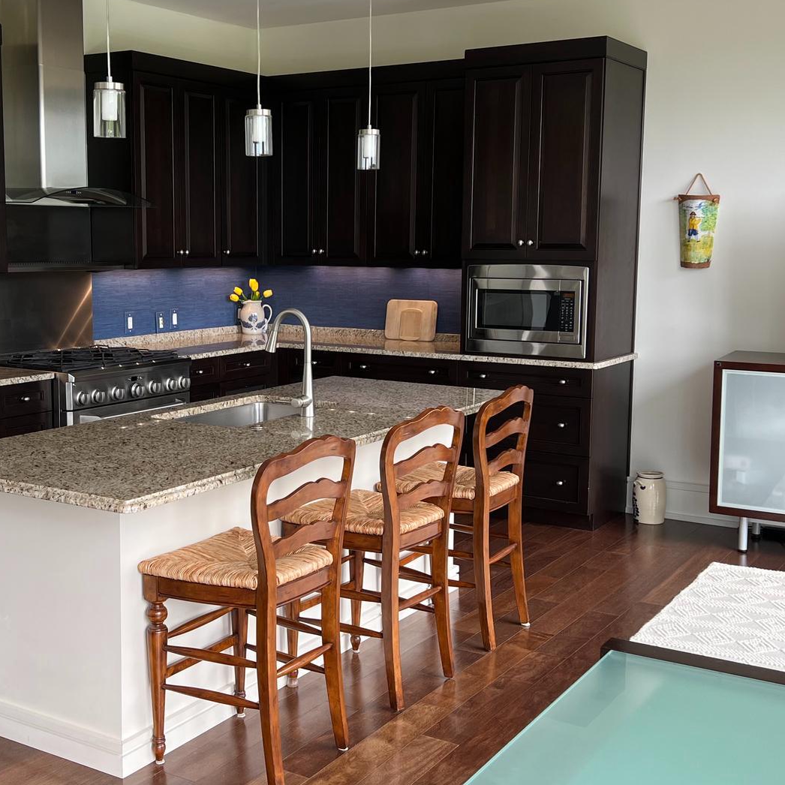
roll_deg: -0.4
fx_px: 1155
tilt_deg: -8.2
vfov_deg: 37.5
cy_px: 377
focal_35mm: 45
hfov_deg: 37.4
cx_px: 305
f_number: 1.5
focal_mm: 5.7
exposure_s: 1/121
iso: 40
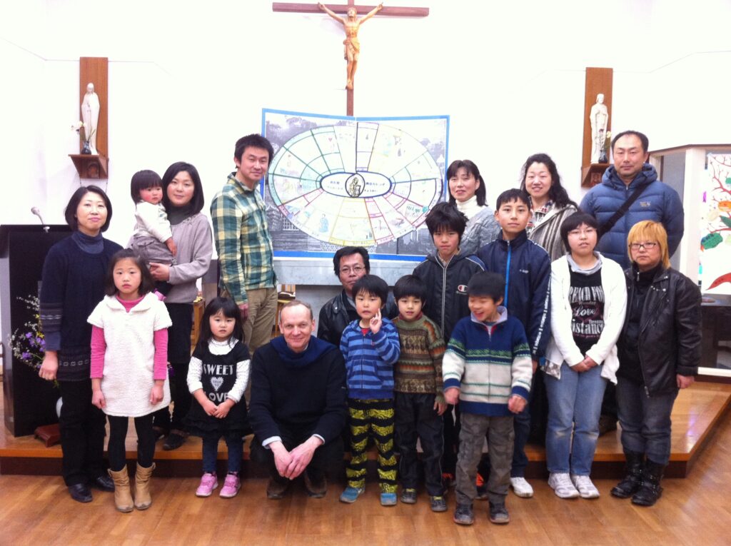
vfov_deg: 40.6
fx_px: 738
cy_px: 273
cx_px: 366
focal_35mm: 35
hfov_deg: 52.7
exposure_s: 1/17
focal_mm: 3.85
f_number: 2.8
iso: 200
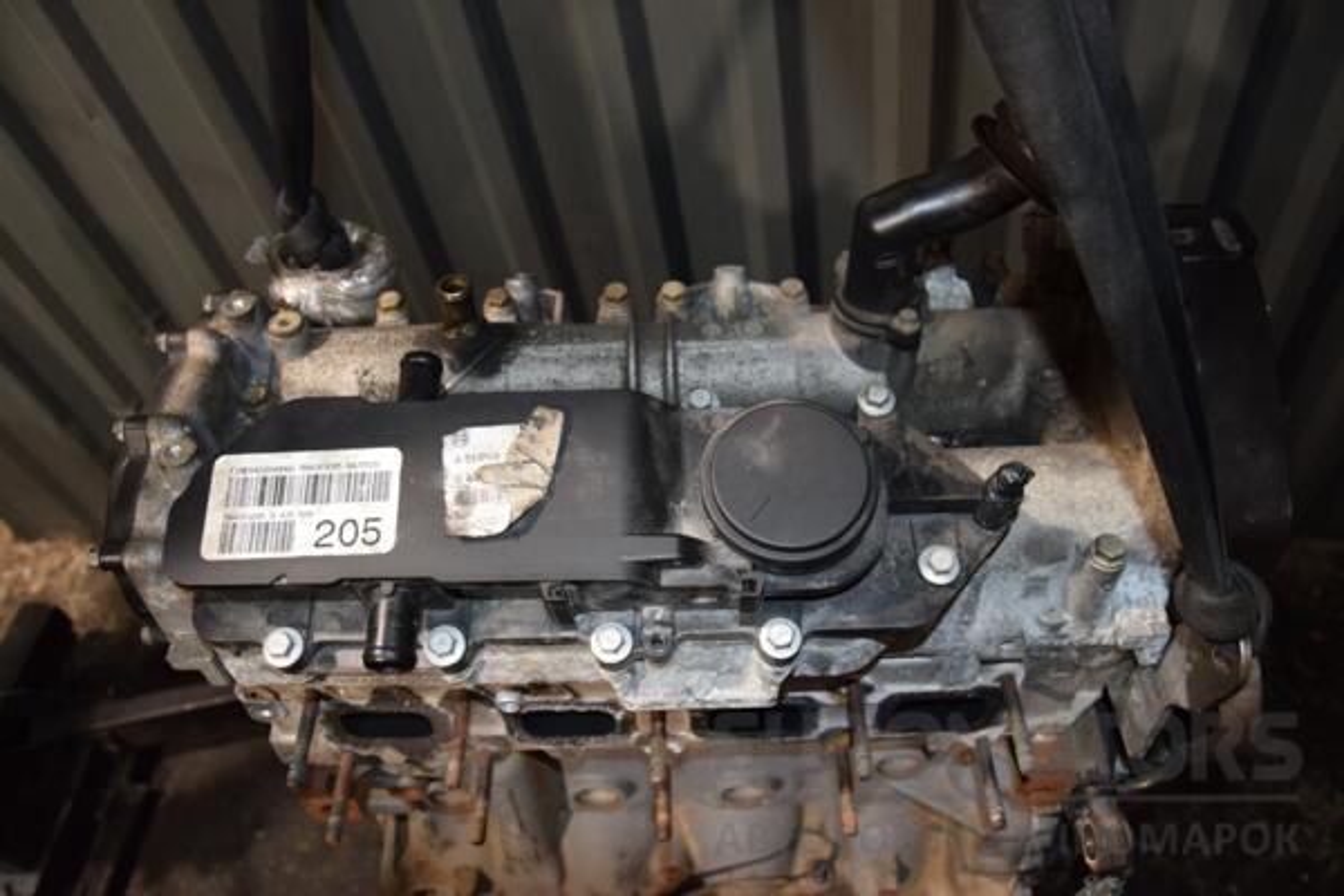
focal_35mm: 27
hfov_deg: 67.4
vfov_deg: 47.9
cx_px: 672
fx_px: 1008
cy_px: 448
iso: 800
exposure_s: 1/60
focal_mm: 18
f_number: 5
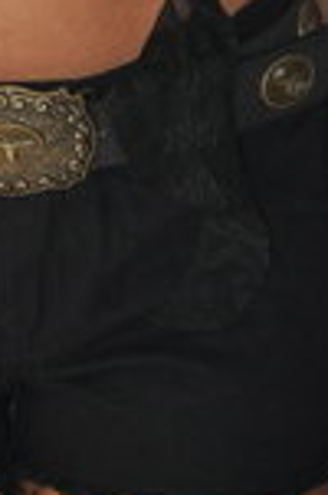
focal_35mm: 330
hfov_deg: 4.1
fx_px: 4530
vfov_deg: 6.2
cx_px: 7
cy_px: -177
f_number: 4
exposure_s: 1/60
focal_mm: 55
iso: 800
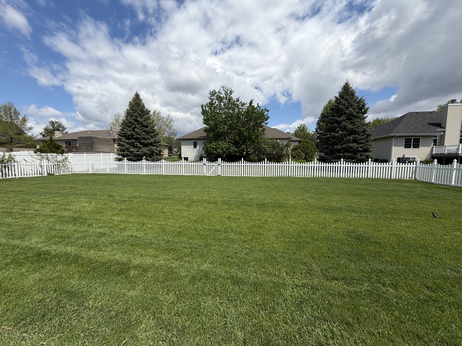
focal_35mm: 14
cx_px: 231
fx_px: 187
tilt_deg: -3.9
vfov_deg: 85.7
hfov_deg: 102.1
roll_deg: +0.7
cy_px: 173
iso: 20
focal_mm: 2.22
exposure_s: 1/1068
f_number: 2.2
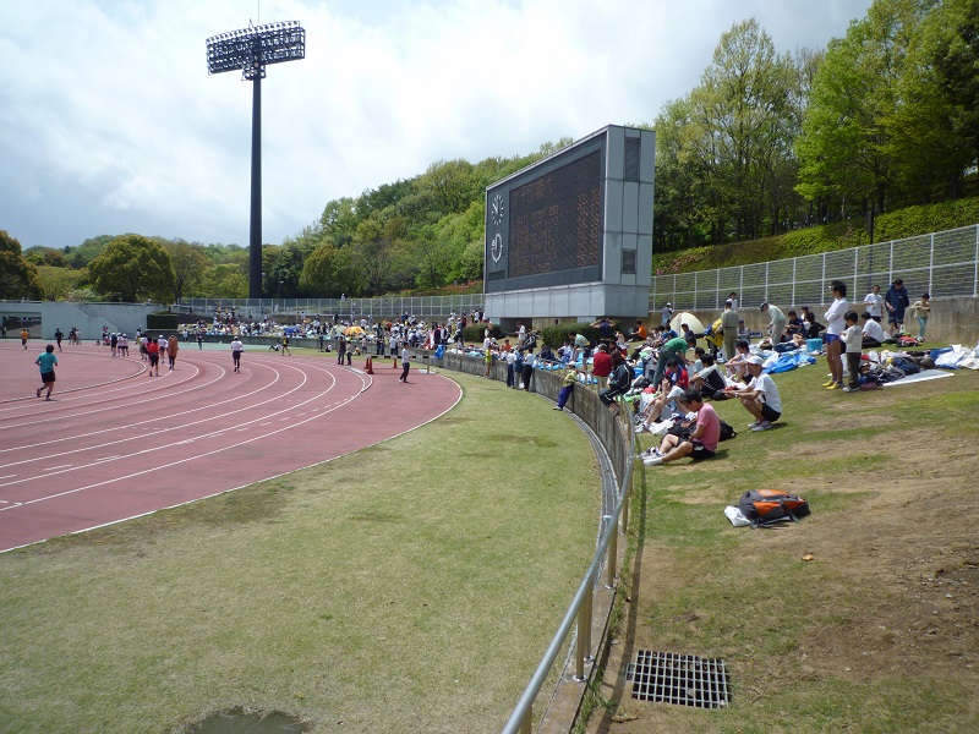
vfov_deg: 54.9
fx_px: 707
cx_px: 490
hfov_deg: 69.4
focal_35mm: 25
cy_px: 367
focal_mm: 4.4
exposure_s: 1/800
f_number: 4
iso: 80
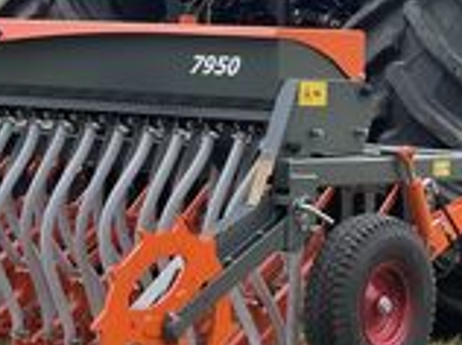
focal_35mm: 165
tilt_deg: -0.2
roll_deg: -1.2
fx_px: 2199
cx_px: 269
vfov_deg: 8.9
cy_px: 16
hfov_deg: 12.0
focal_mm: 6
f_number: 2
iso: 32
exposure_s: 1/452
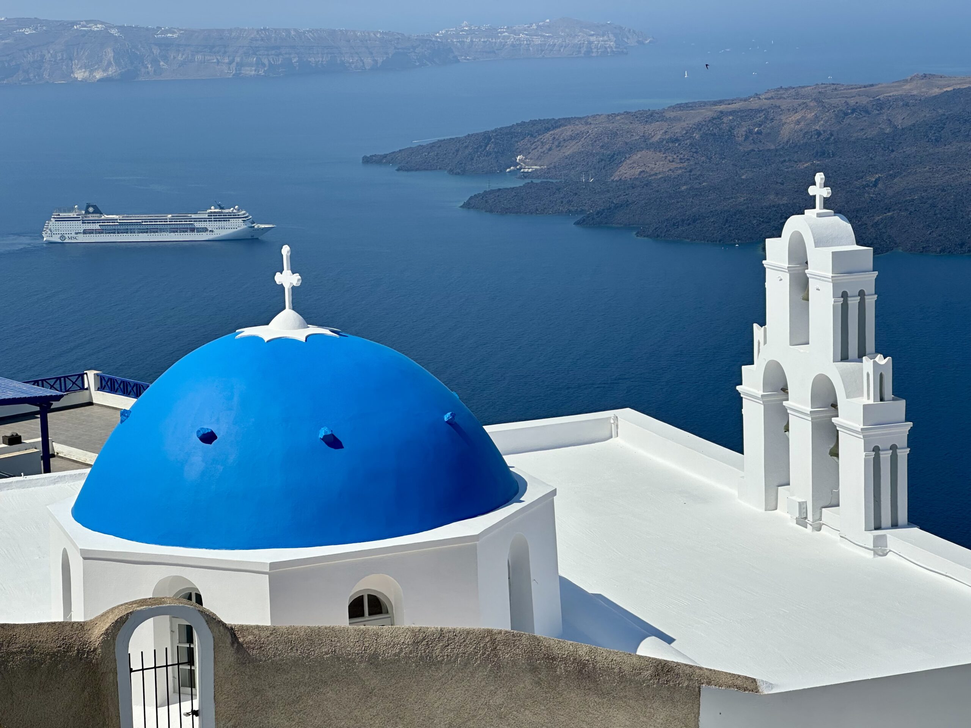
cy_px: 364
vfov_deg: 19.1
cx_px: 486
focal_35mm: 77
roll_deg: +1.8
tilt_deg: -9.6
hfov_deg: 25.3
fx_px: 2160
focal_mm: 9
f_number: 2.8
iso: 32
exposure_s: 1/2016
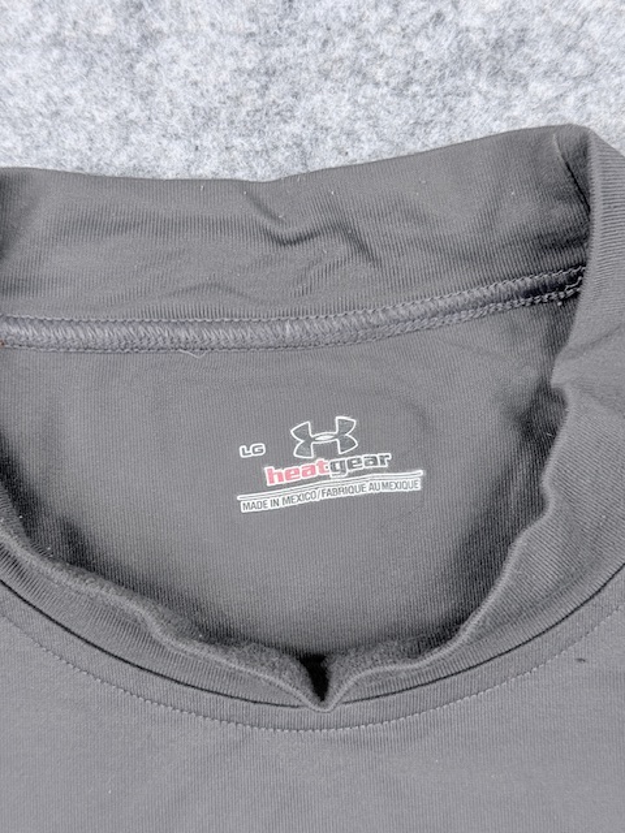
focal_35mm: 48
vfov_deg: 39.7
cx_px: 312
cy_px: 416
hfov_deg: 30.3
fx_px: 1156
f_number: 1.78
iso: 50
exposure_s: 1/100
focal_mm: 6.76
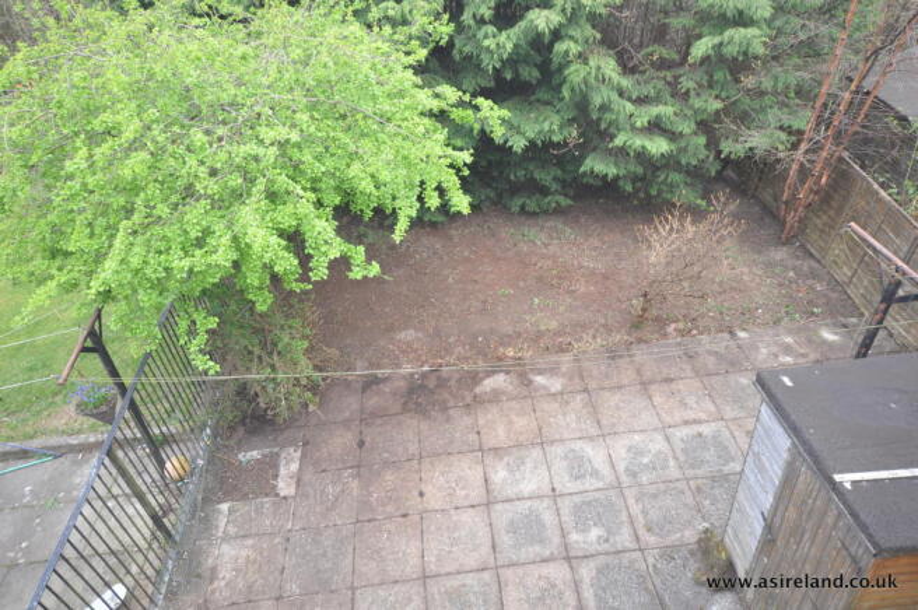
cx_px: 459
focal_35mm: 24
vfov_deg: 53.0
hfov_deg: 73.8
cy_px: 305
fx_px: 611
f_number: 5
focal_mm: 16
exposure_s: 1/60
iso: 720
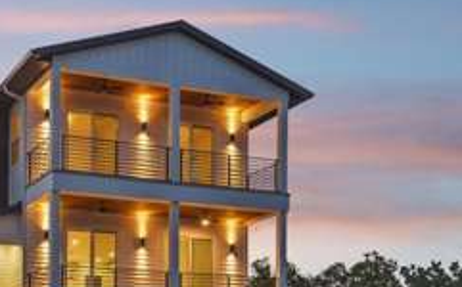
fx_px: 817
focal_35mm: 65
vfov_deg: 19.7
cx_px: 73
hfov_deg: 30.5
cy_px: 246
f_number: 8
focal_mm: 32
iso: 400
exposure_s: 1/3.33
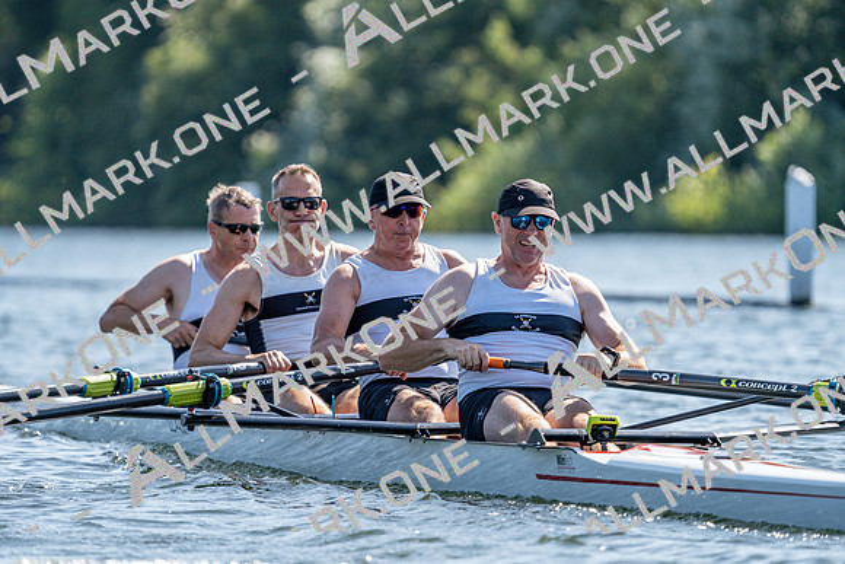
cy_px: 282
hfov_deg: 4.8
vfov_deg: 3.2
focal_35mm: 426
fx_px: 10001
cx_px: 422
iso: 500
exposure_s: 1/2000
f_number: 6.3
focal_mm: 426
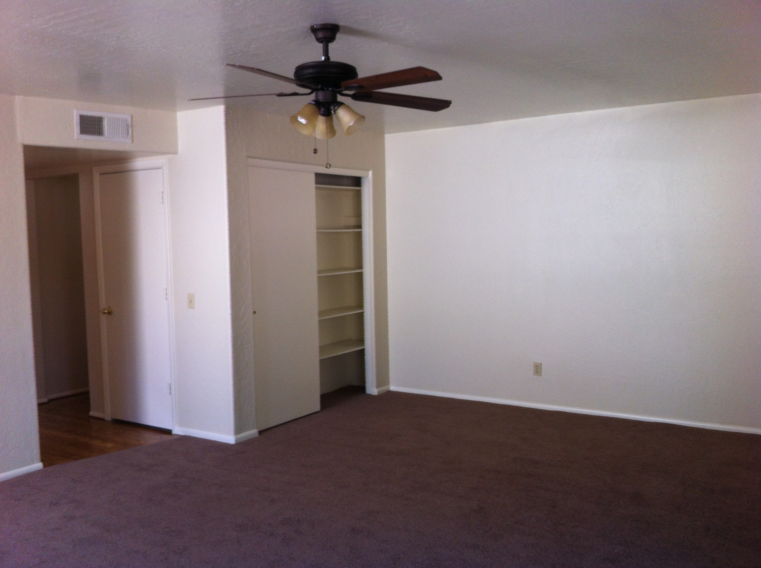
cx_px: 380
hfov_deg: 52.7
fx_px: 768
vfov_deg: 40.6
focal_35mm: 35
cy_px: 284
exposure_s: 1/20
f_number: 2.8
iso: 80
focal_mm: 3.85
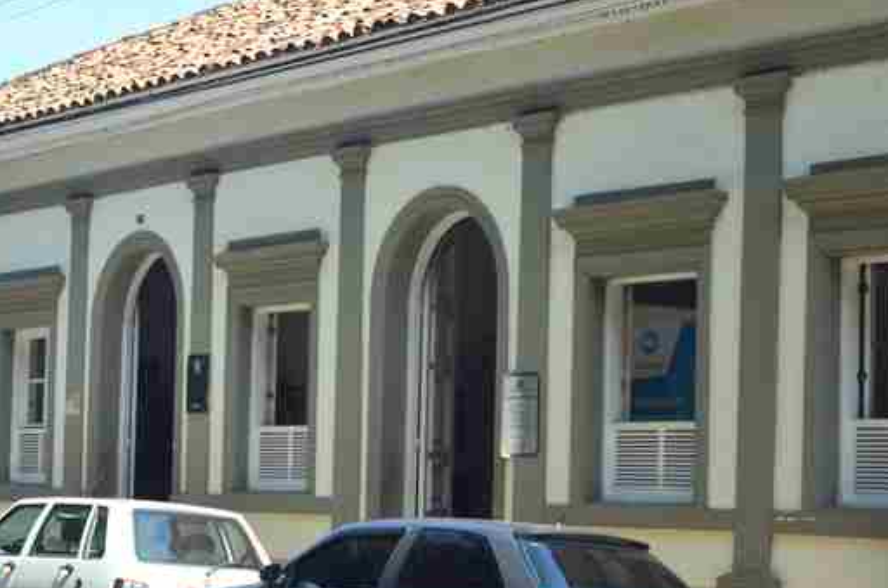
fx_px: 2067
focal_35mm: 84
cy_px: 305
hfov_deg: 24.2
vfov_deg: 16.2
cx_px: 454
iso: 1250
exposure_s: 1/800
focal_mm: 28
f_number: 14
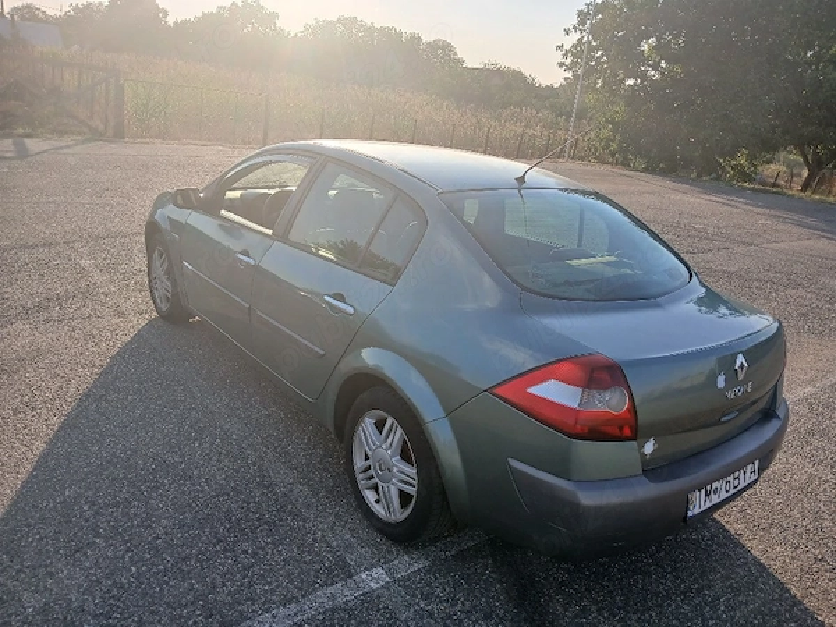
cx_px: 418
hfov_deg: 67.3
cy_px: 314
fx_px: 628
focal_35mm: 26
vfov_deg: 53.1
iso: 20
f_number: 1.8
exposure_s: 1/345
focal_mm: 3.98
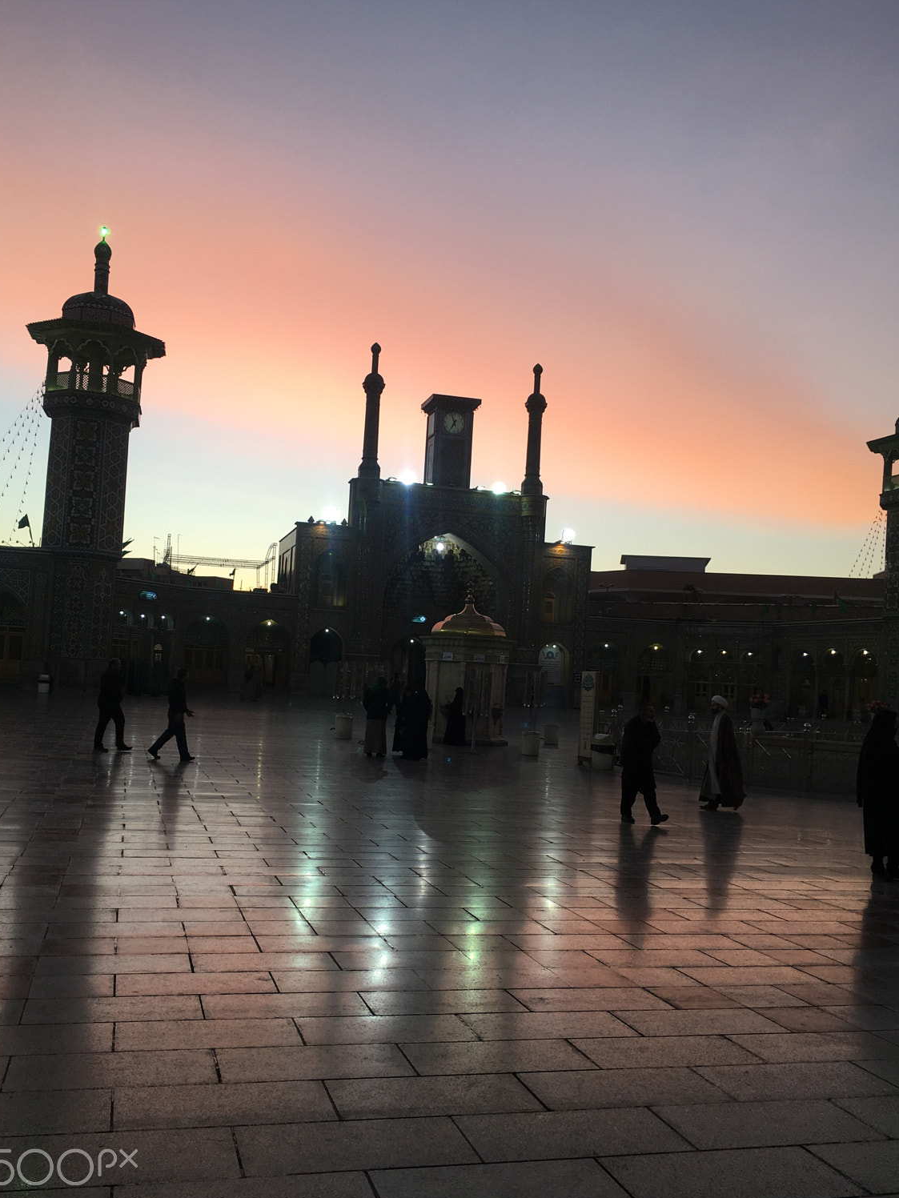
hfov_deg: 45.4
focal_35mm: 31
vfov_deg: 58.3
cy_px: 632
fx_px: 1073
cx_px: 419
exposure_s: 1/100
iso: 25
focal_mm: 4.15
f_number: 2.2
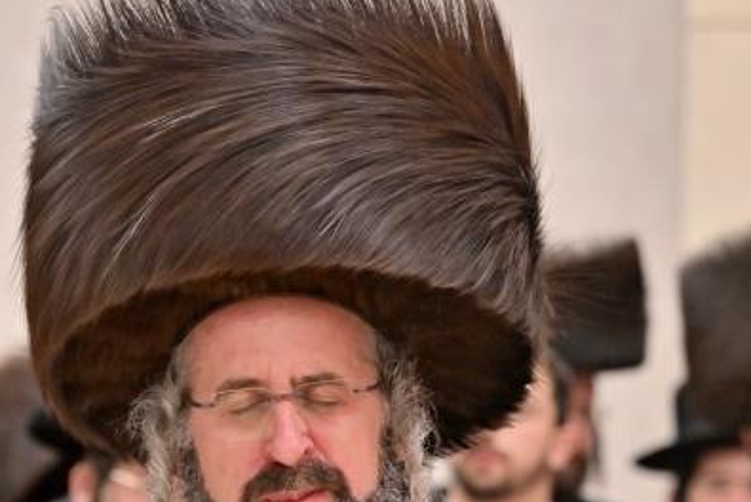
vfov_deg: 4.4
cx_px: 268
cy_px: 461
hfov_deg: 6.6
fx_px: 6492
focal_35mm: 311
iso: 1250
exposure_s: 1/250
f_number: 4
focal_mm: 120
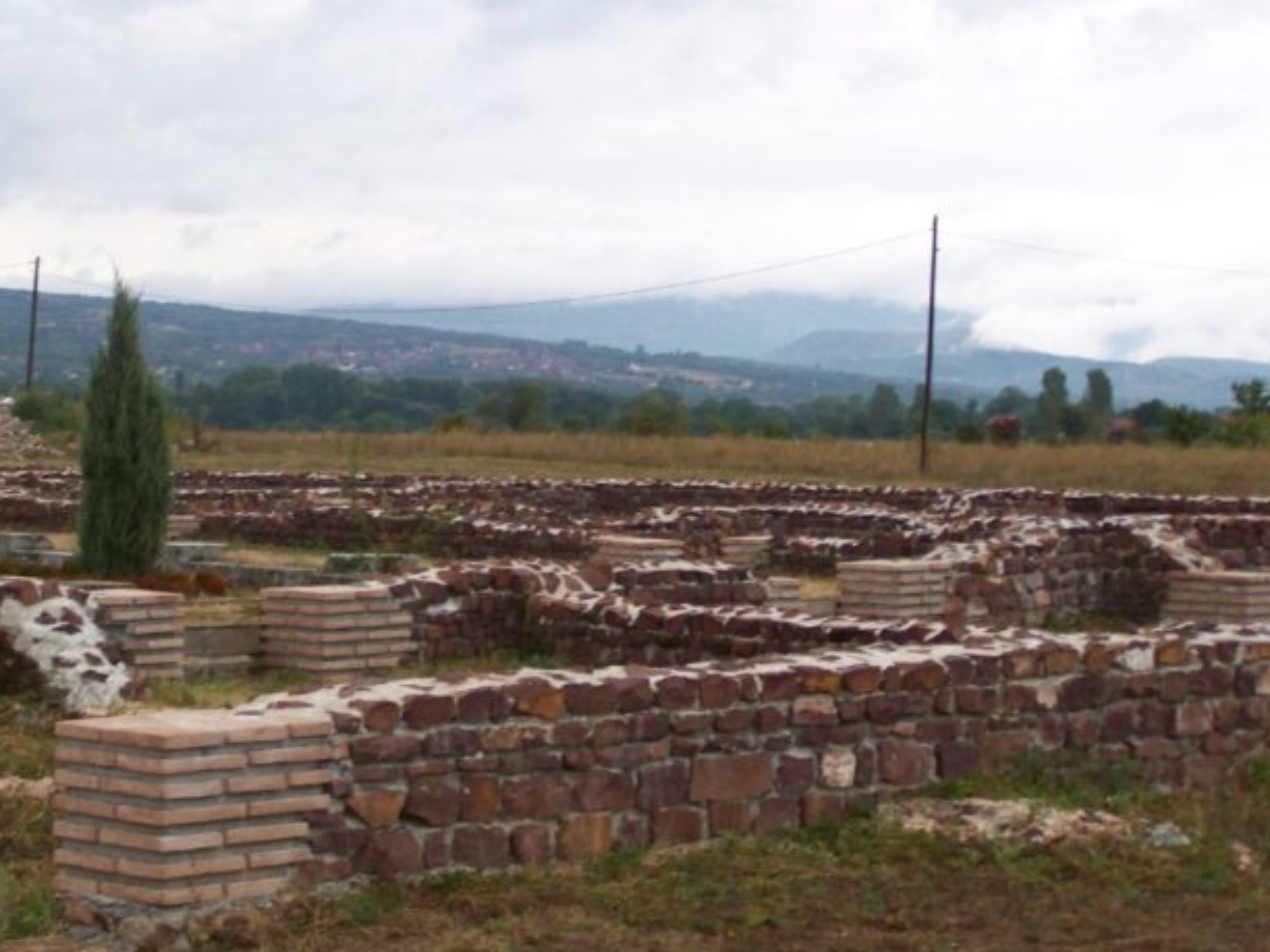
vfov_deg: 17.8
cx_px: 579
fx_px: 3045
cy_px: 479
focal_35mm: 83
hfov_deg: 23.6
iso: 200
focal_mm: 12
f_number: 3.2
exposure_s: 1/80
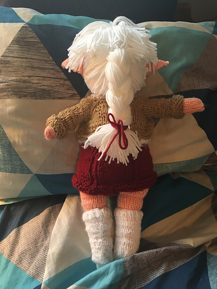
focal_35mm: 29
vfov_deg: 61.7
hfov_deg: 48.2
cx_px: 108
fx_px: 242
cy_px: 144
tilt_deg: -46.6
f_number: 2.2
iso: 160
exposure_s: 1/30
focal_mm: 4.15
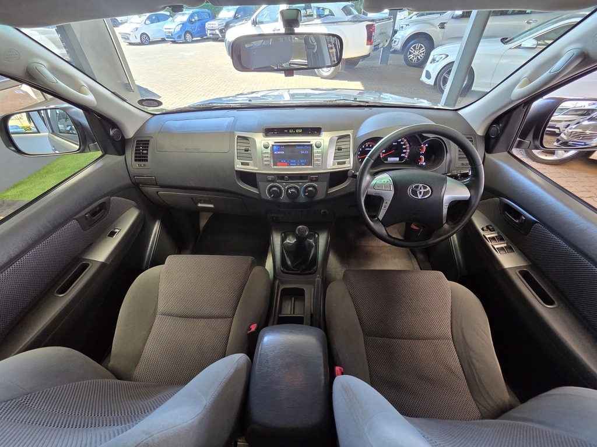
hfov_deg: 106.2
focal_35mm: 13
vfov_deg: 89.9
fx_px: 224
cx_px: 298
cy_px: 224
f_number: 2.2
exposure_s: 1/100
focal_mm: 2.2
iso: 250
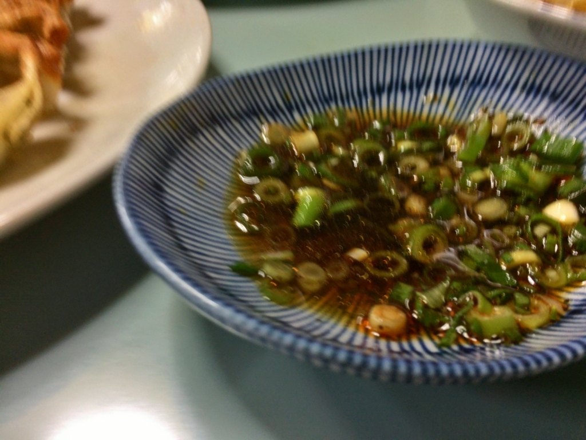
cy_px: 220
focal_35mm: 29
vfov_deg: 48.2
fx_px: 491
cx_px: 293
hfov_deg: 61.7
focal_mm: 4.15
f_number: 2.2
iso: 64
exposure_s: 1/30
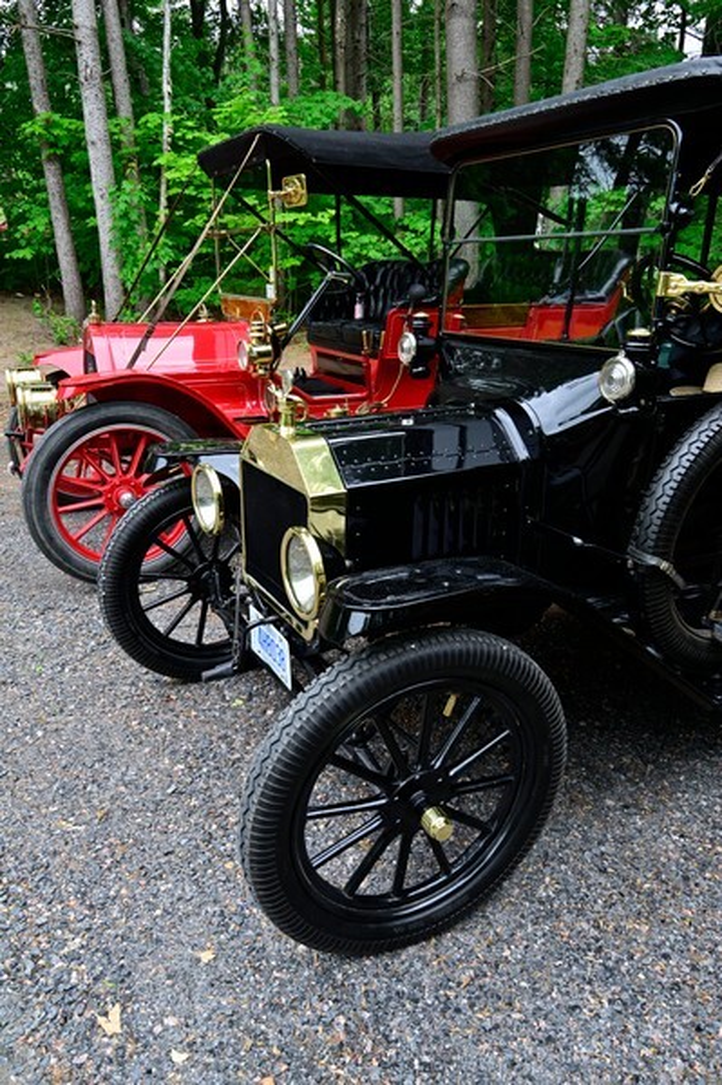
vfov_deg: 69.4
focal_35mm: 26
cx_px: 361
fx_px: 783
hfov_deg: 49.5
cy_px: 542
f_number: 11
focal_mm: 26
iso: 1100
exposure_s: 1/200
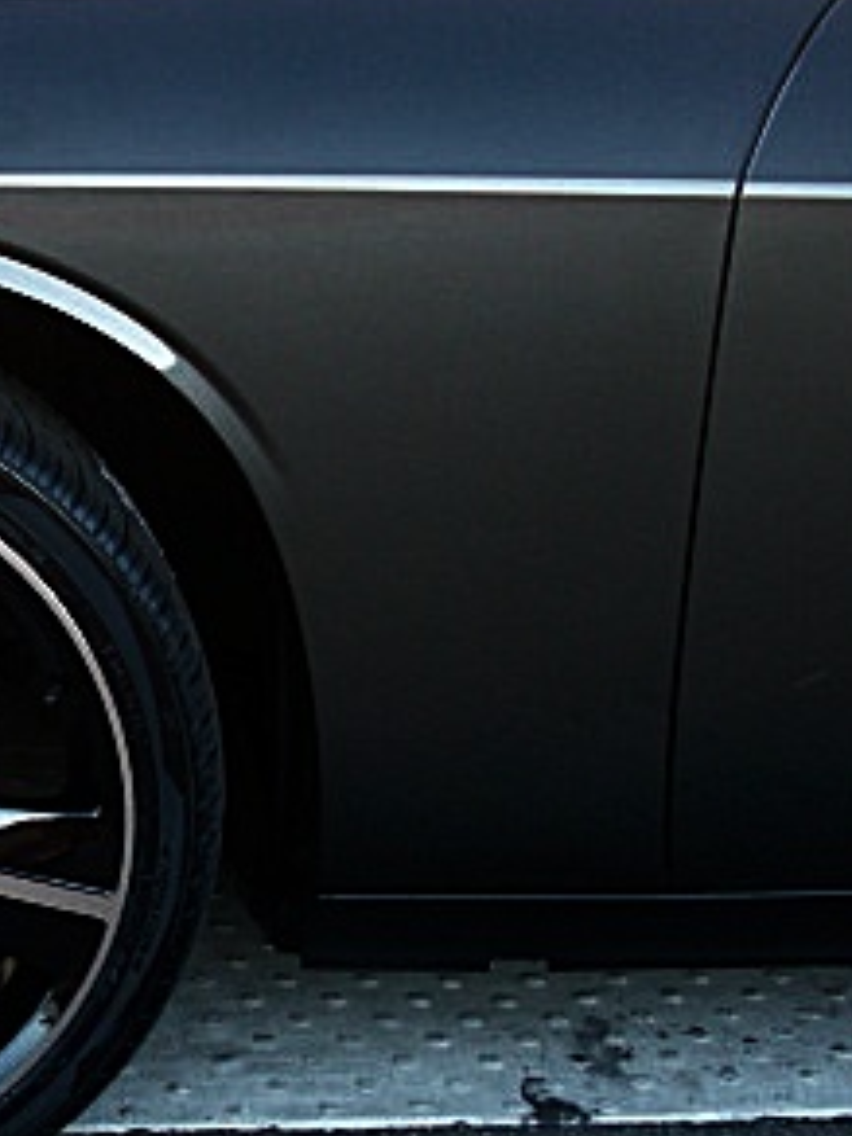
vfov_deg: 24.7
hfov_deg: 17.8
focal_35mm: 79
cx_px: -152
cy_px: 646
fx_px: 2593
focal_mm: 6.3
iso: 200
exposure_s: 1/80
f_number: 2.8
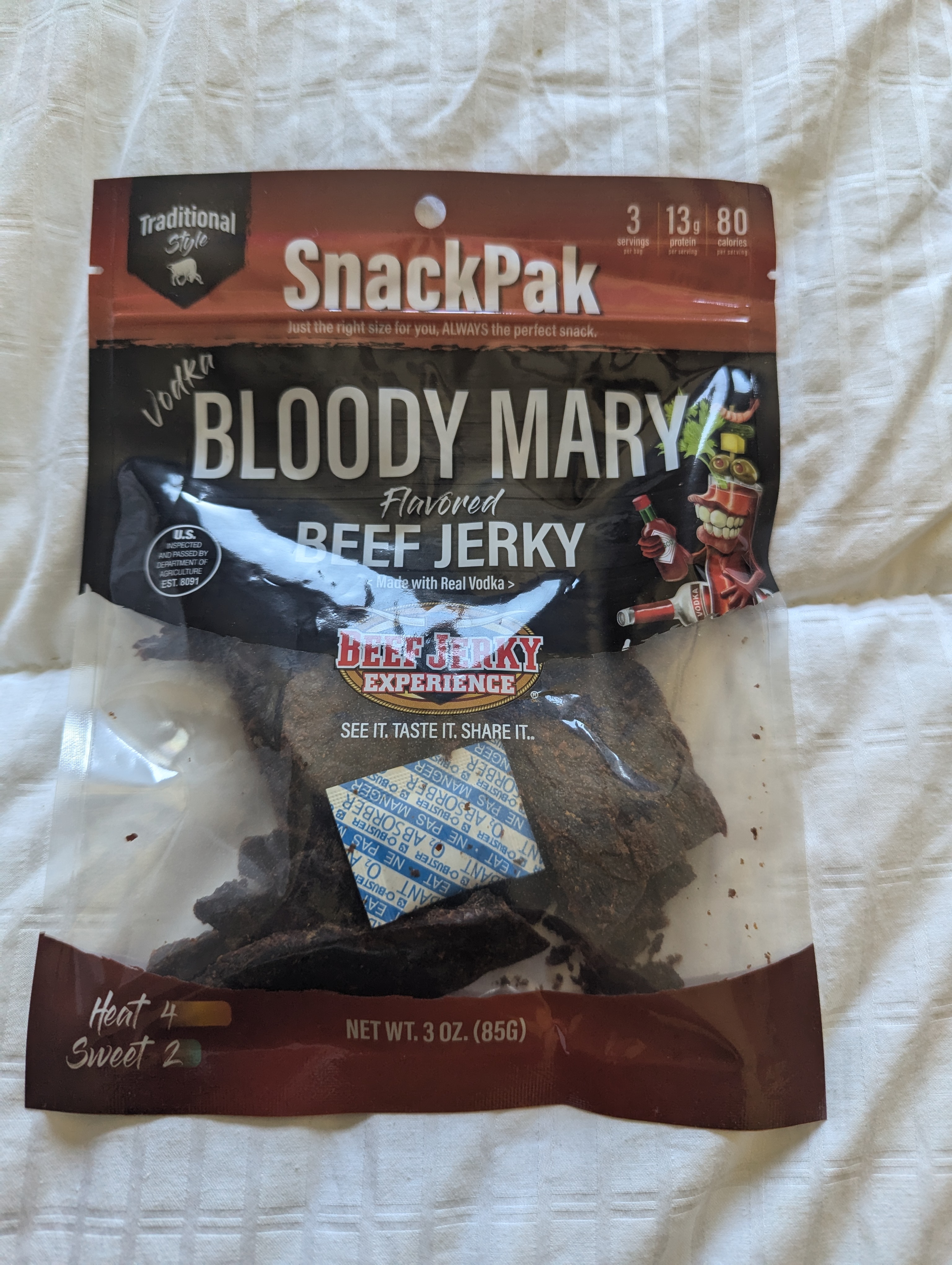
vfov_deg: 71.5
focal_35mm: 24
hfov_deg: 56.9
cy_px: 632
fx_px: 878
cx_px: 476
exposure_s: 1/58
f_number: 1.85
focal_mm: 6.81
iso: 153
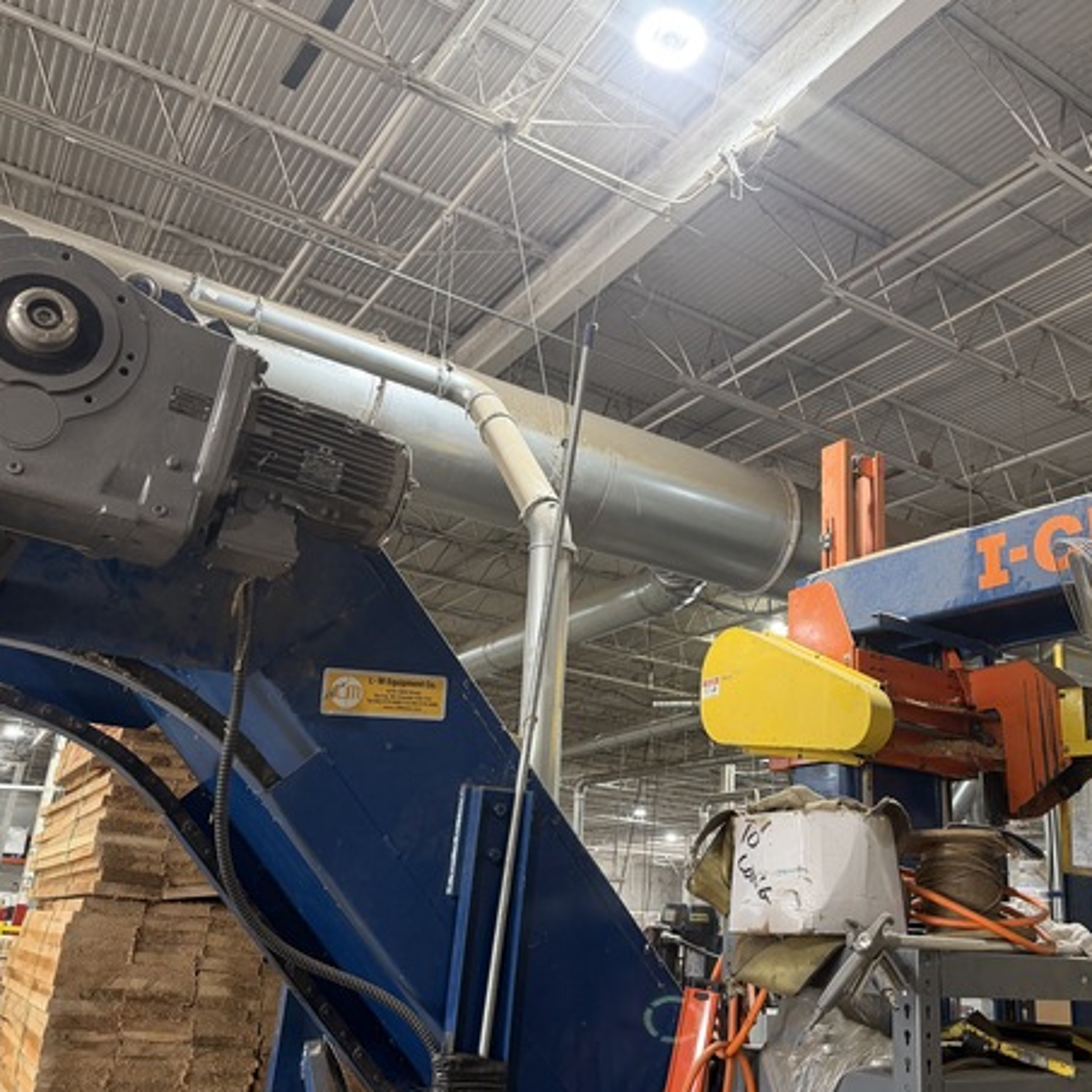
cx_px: 663
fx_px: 1071
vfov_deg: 54.0
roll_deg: -3.4
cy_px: 521
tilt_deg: +19.0
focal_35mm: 30
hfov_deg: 53.6
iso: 200
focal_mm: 6.76
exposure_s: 1/60
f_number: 1.78
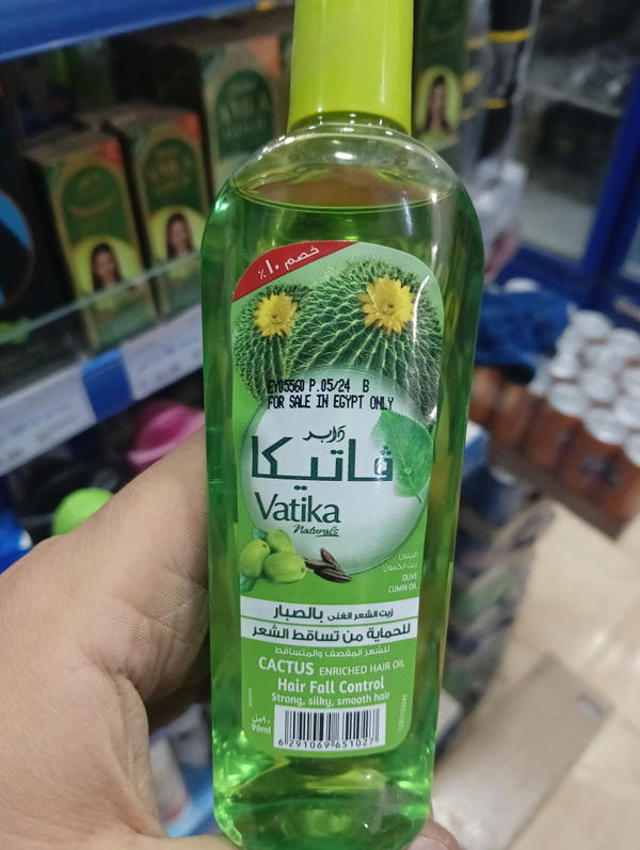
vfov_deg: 67.2
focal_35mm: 26
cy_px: 425
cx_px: 320
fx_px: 639
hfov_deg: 53.2
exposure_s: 1/20
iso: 640
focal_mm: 4.05
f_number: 1.8
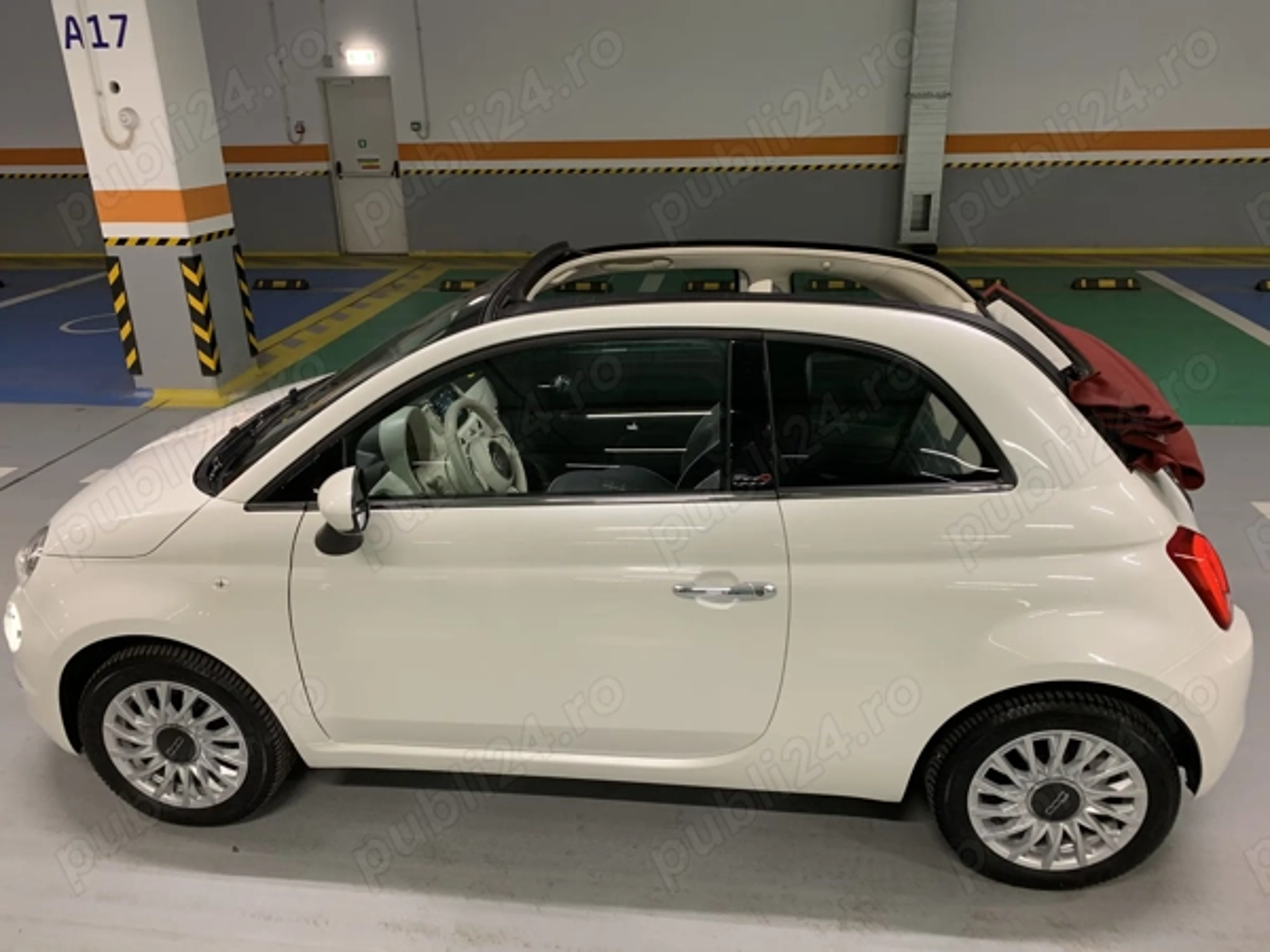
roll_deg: +0.4
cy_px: 476
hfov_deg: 67.3
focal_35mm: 26
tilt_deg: -22.2
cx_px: 635
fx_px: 954
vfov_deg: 53.1
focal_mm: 4.25
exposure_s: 1/50
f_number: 1.8
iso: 125
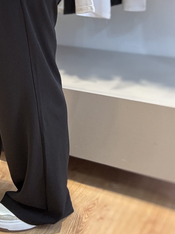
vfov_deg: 29.6
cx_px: 0
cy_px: 1
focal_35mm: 61
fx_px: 411
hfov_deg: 23.1
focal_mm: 2.69
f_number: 1.9
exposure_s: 1/50
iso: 160
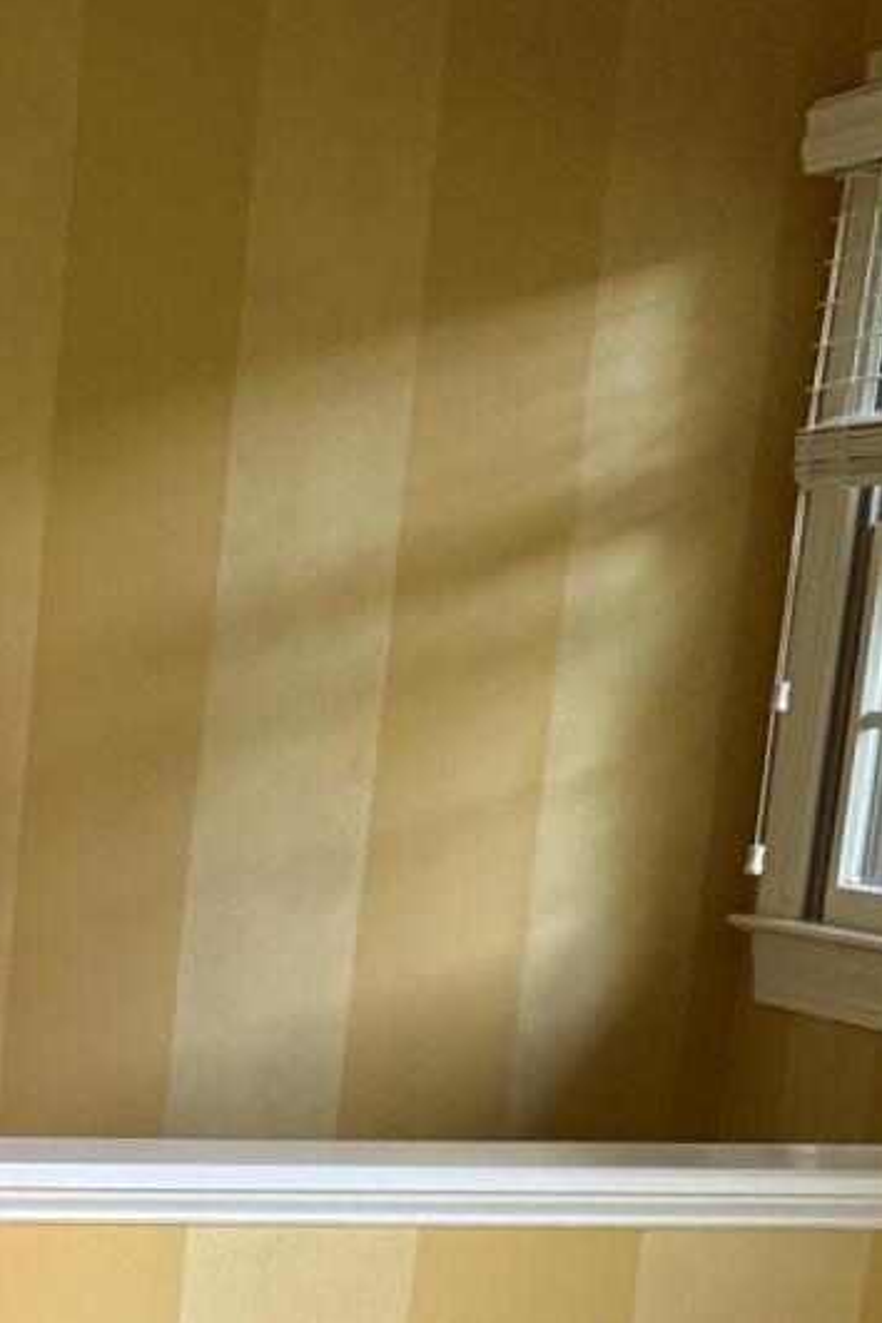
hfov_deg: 13.5
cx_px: -526
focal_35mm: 94
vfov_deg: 20.2
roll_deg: -2.5
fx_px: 3454
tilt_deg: -13.7
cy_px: 1612
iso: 500
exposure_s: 1/60
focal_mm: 6.76
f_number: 1.78
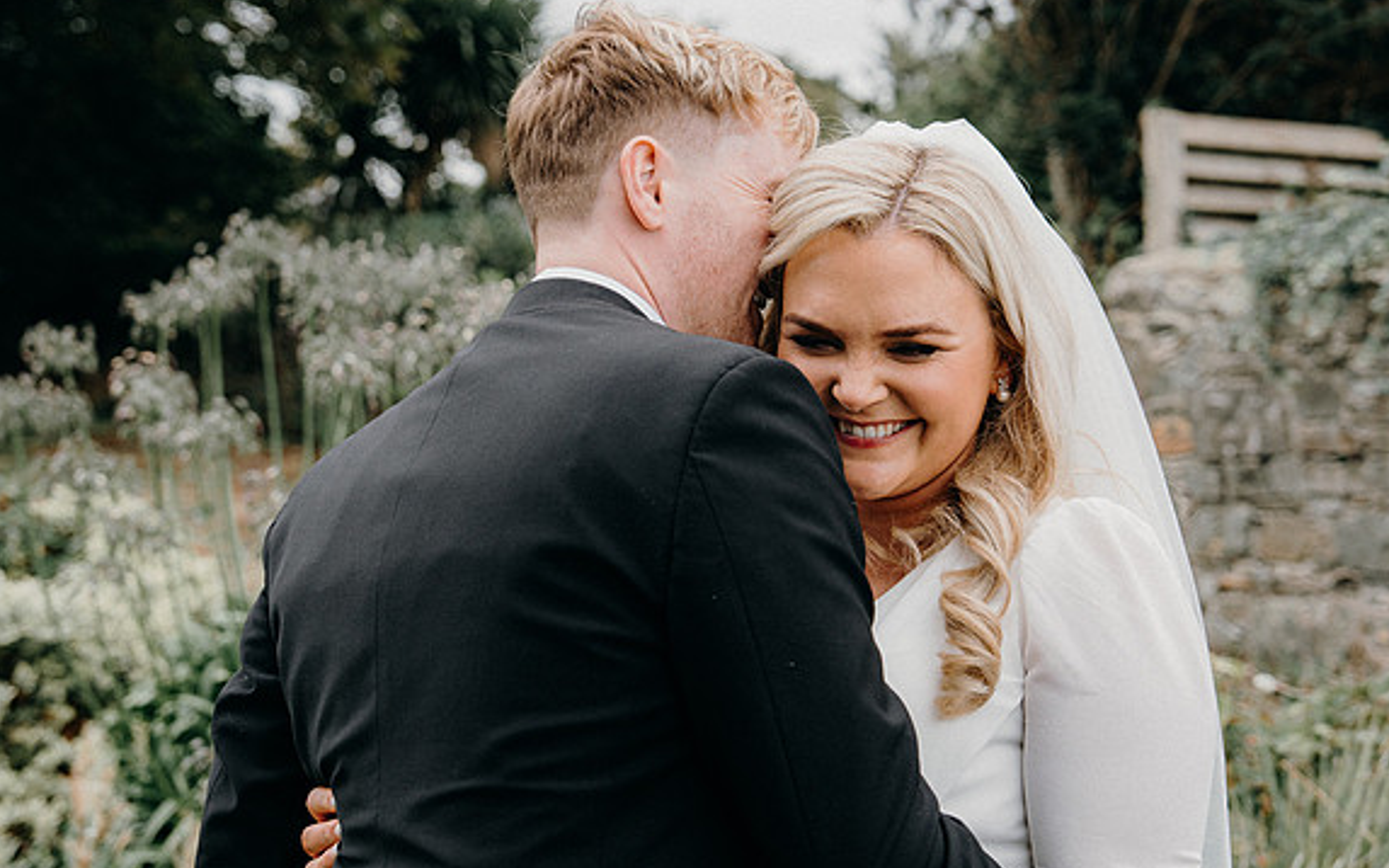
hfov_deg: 31.5
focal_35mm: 65
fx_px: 2460
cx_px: 698
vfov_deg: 20.0
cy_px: 413
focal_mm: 42
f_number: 3.5
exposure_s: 1/250
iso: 200
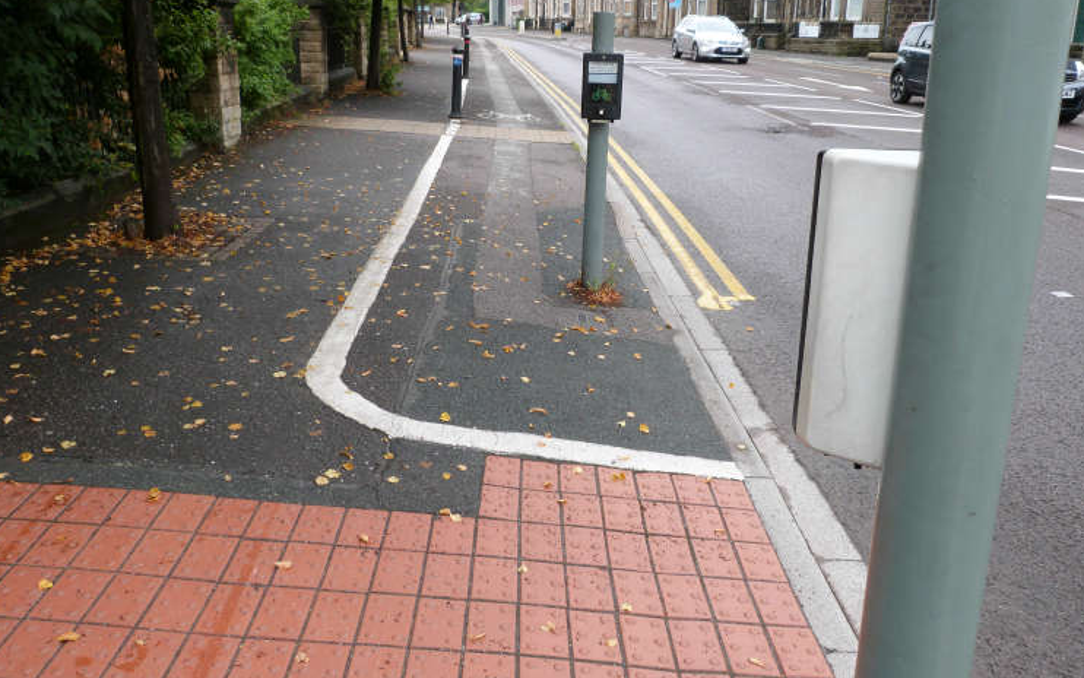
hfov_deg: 62.9
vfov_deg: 41.7
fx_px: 886
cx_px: 542
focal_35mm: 30
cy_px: 274
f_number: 4
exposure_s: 1/125
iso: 100
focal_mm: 4.9
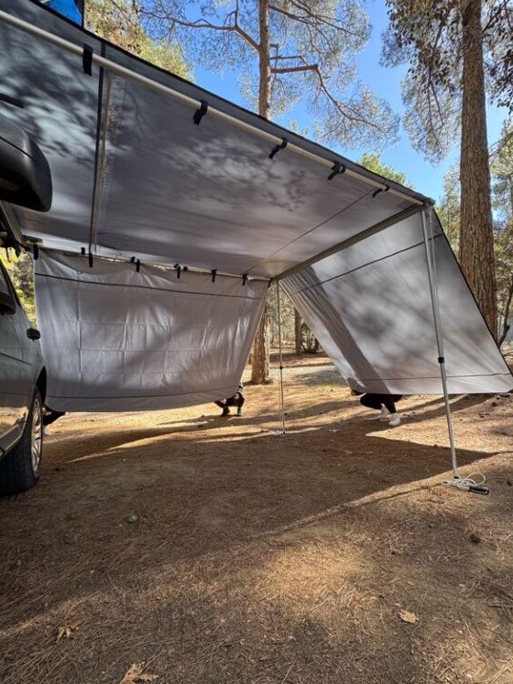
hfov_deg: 81.6
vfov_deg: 98.1
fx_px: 296
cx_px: 273
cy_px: 356
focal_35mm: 15
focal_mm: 2.22
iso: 50
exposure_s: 1/99
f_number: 2.2
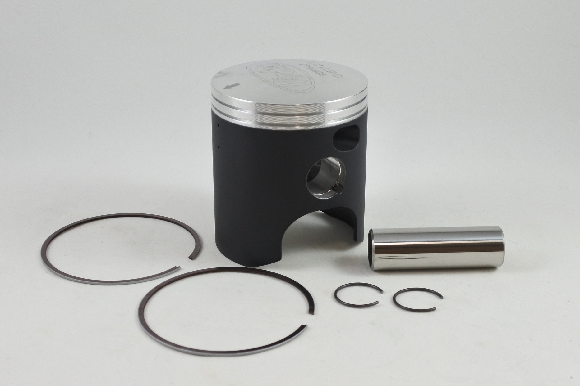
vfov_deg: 35.1
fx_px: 612
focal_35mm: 38
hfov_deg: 50.7
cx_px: 290
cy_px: 193
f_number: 4
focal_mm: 14.3
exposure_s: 1/160
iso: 400
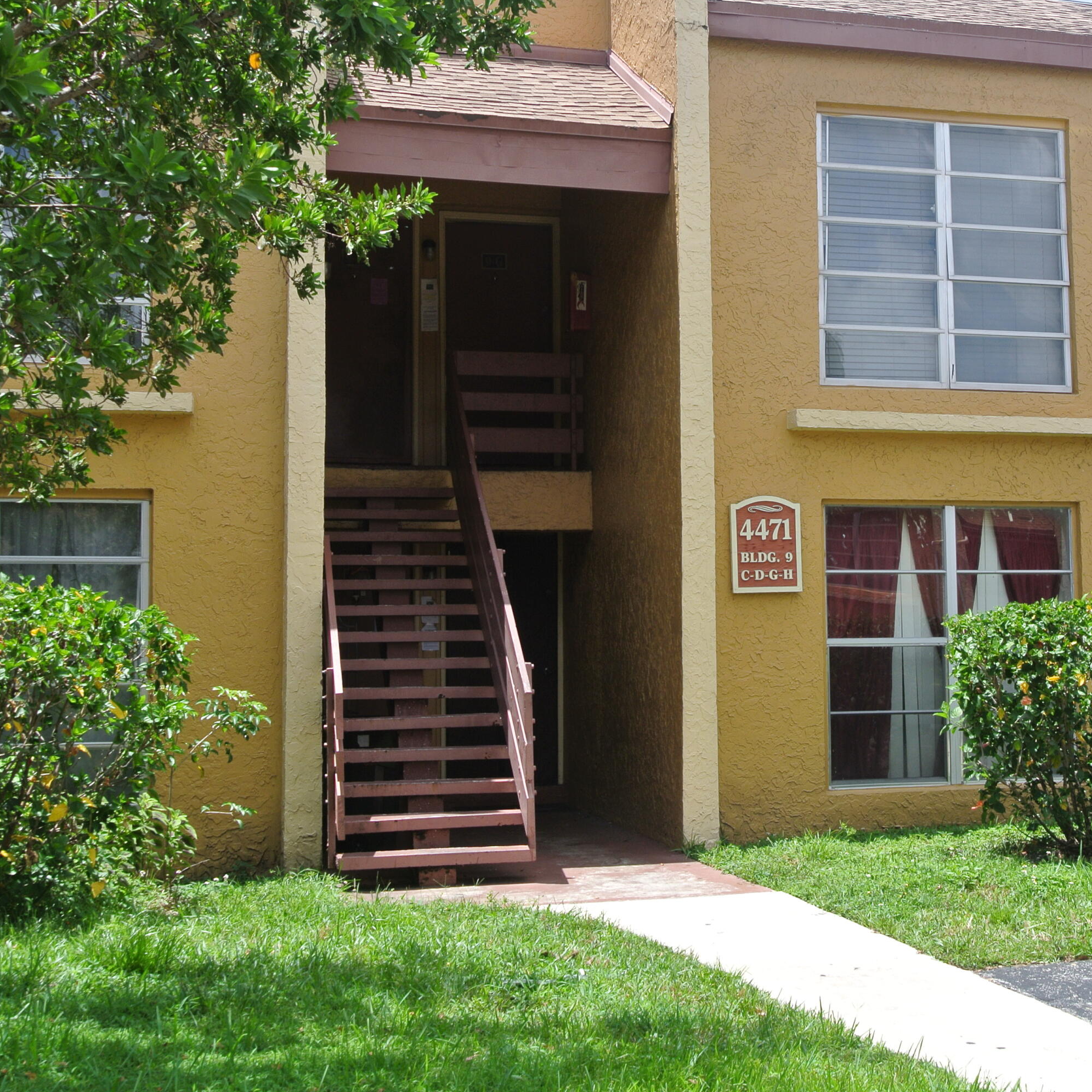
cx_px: 716
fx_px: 1785
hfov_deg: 33.8
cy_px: 545
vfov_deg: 34.0
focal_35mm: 50
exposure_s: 1/160
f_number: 4
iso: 100
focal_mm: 14.5
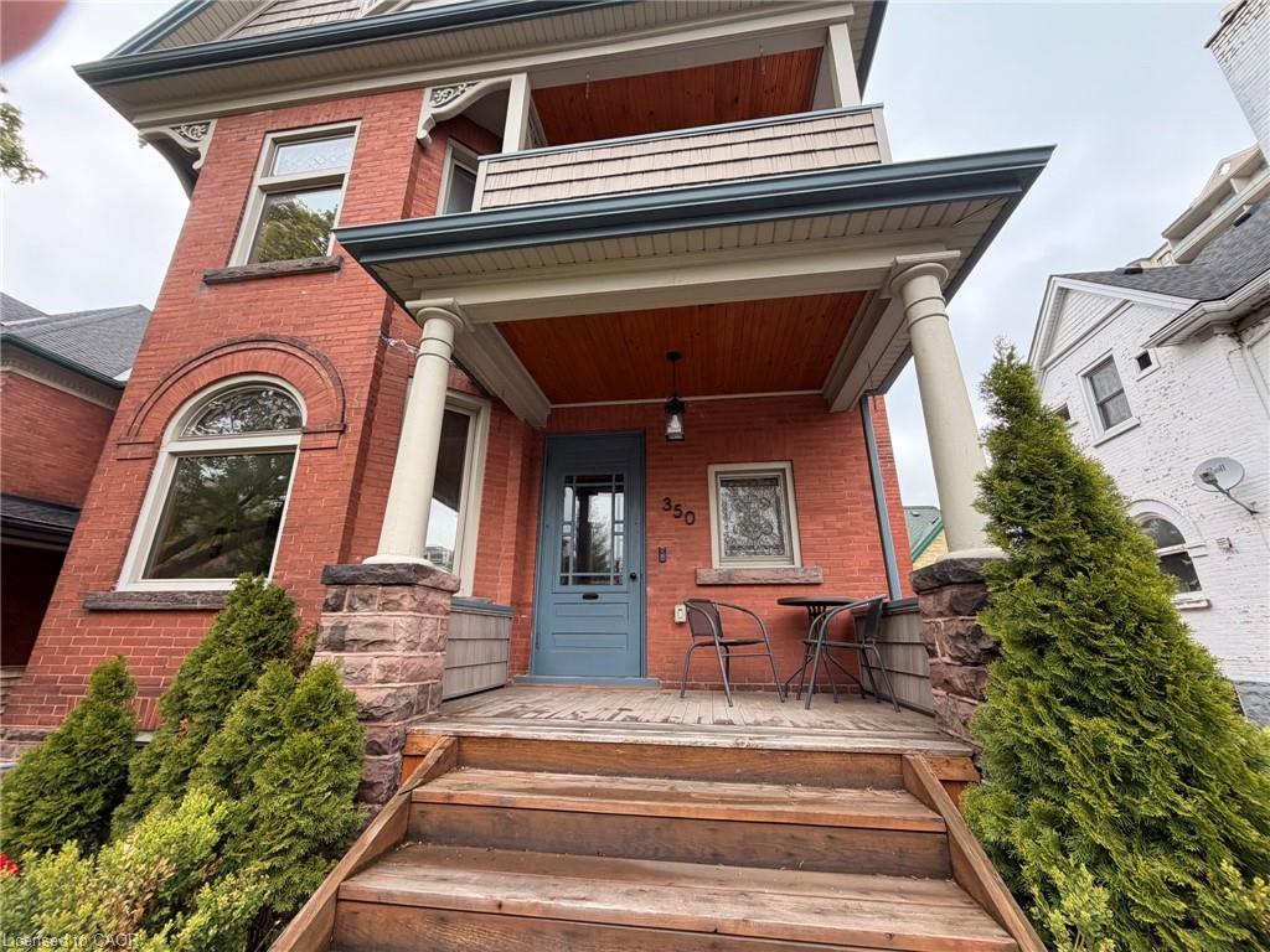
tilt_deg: +17.0
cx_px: 635
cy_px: 476
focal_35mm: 14
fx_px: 514
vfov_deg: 85.7
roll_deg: +0.0
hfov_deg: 102.1
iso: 64
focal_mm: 2.22
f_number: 2.2
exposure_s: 1/192
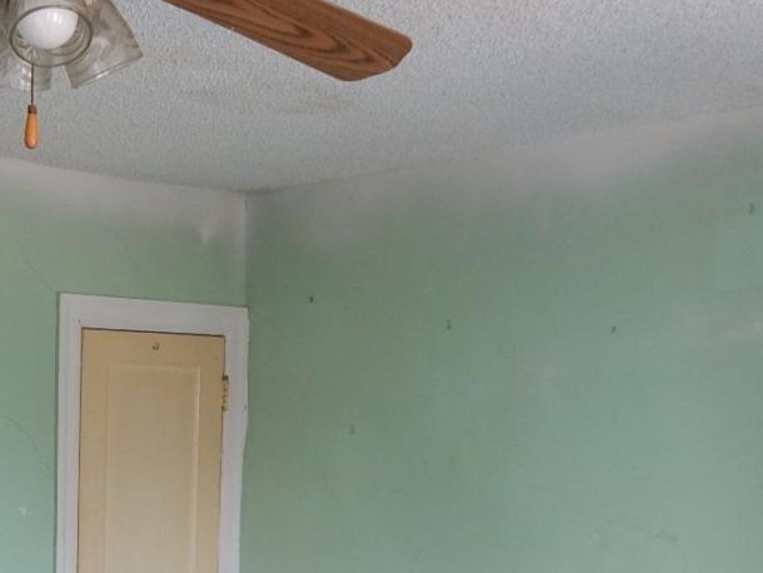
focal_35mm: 59
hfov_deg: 32.1
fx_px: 1301
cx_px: 201
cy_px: 602
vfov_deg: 23.6
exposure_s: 1/30
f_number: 3.7
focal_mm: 4.5
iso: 160
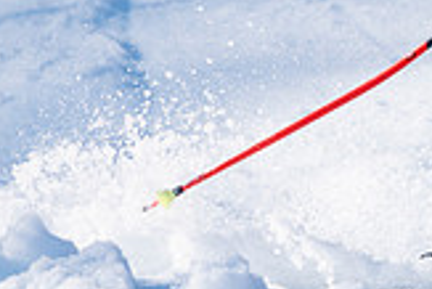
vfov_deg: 0.5
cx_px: 675
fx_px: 31707
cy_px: 57
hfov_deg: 0.8
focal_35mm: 2640
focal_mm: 560
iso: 640
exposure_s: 1/2000
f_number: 8
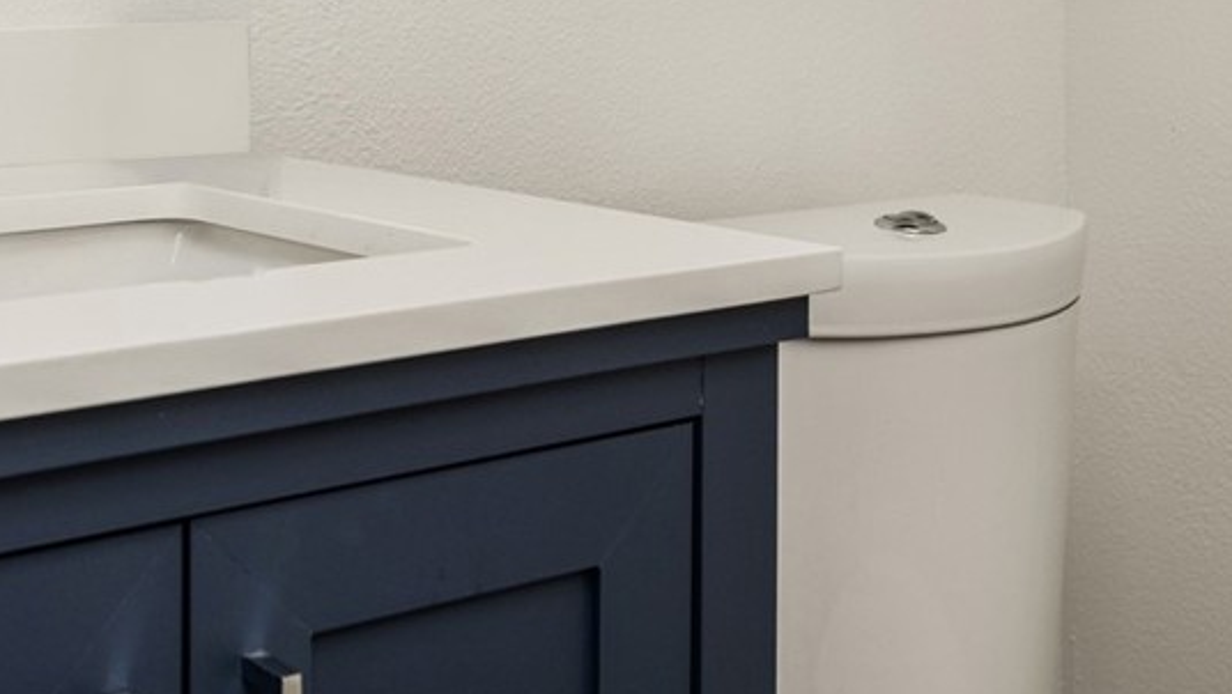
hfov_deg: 34.6
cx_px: 432
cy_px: -21
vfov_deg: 19.4
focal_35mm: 60
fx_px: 1961
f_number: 6.3
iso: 100
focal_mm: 30
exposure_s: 1/200
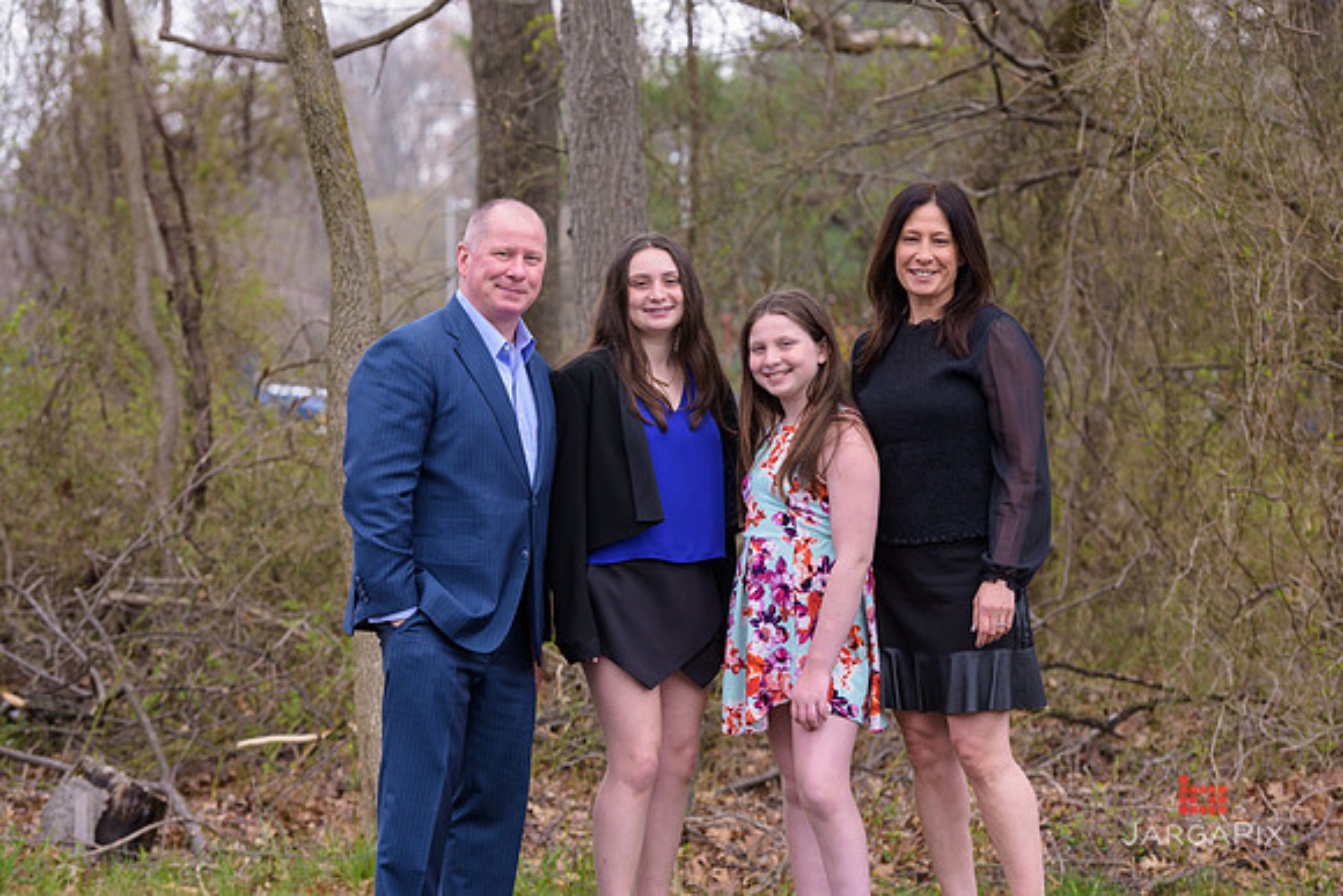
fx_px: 4104
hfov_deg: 18.6
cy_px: 448
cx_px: 672
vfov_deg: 12.5
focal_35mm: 110
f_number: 5
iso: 400
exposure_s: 1/500
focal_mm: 110
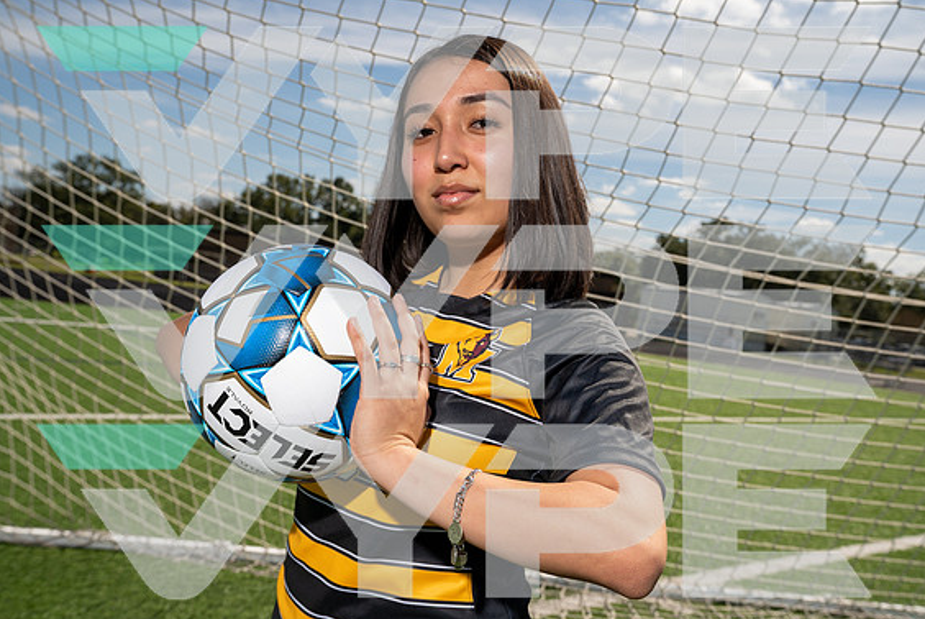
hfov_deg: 51.9
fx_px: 951
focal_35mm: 37
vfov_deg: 36.0
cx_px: 459
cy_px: 313
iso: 100
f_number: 8
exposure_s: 1/250
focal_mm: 36
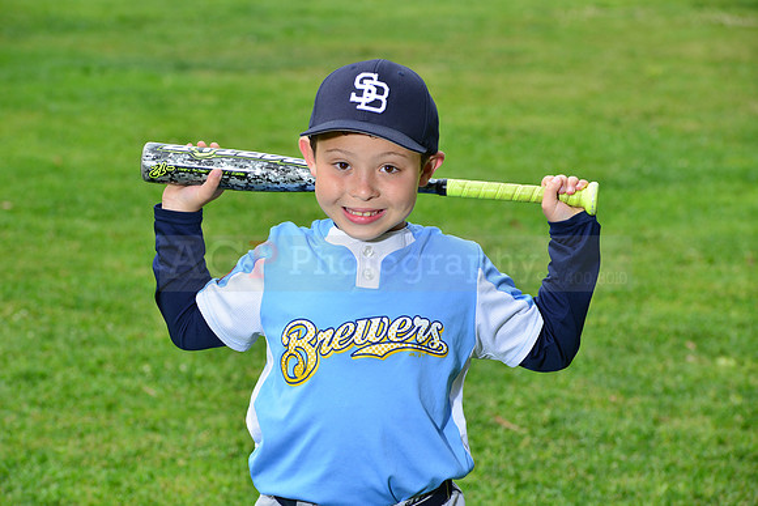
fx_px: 3370
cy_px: 253
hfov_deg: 12.8
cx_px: 379
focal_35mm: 160
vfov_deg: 8.6
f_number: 10
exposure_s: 1/200
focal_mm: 160
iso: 250
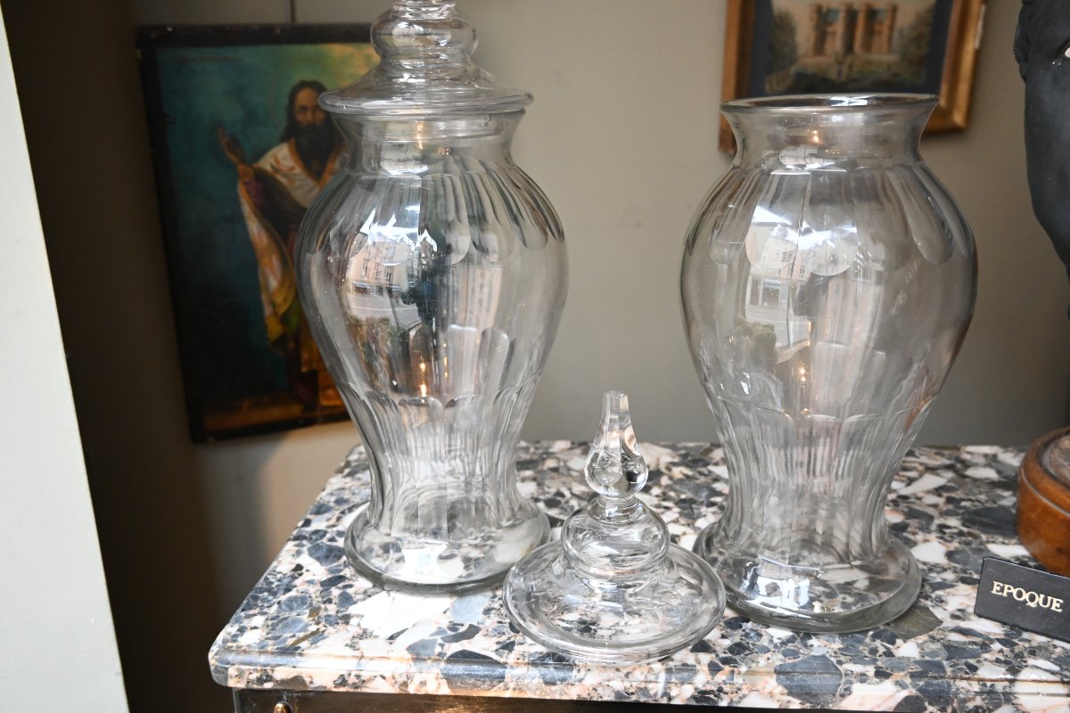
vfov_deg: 40.8
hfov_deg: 58.3
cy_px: 356
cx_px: 535
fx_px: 958
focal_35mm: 32
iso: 1600
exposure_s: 1/125
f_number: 3.5
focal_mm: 21.5
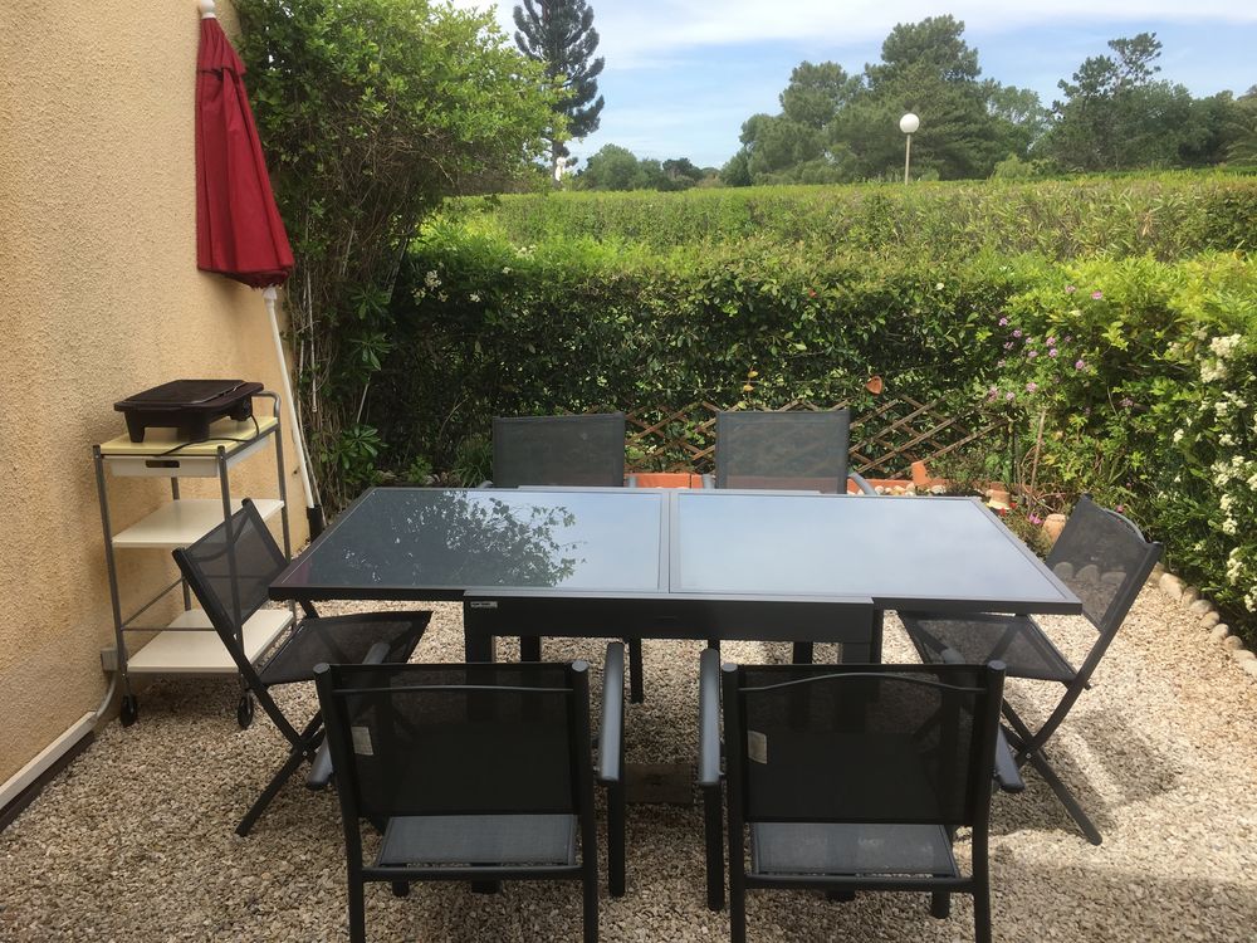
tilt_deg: -13.7
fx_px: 1053
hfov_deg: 61.7
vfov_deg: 48.2
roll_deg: +1.2
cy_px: 472
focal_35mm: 29
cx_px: 628
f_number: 2.2
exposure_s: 1/827
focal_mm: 4.15
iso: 25
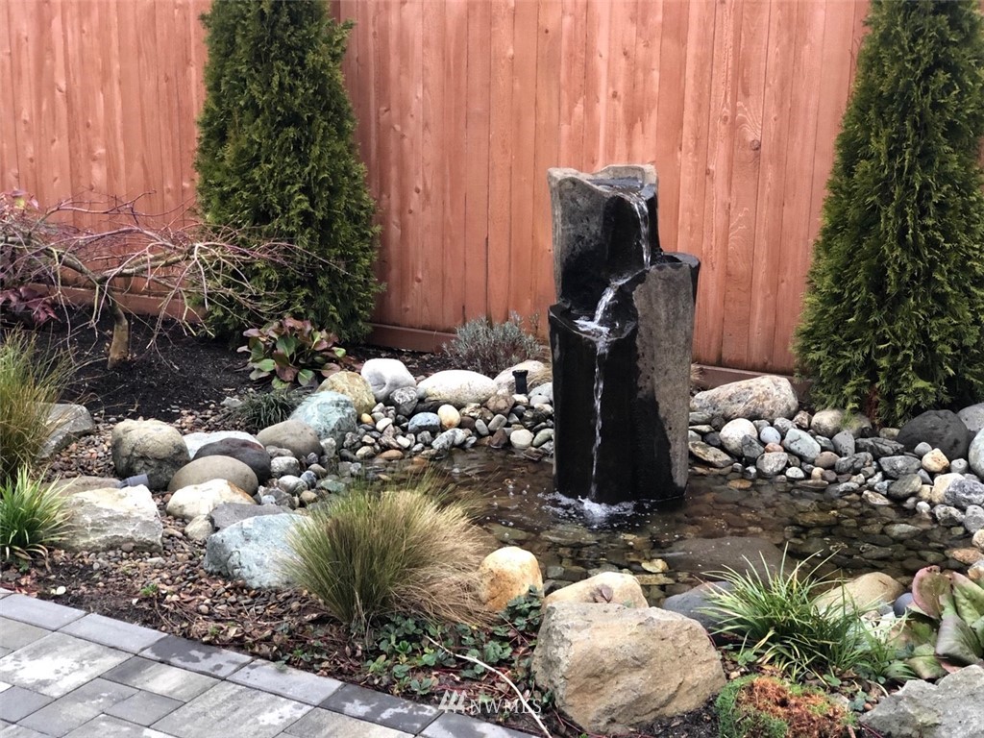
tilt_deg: -14.9
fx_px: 1478
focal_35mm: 52
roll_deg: -1.5
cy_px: 369
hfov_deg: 36.8
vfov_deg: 28.0
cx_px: 492
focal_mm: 6
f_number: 2.4
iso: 80
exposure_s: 1/60
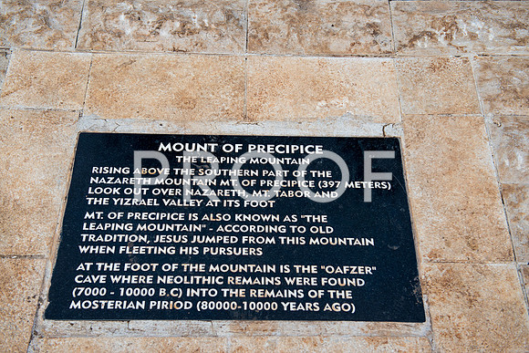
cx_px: 264
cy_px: 176
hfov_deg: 41.1
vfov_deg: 28.1
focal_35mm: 48
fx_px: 705
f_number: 3.5
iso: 100
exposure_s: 1/640
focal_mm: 48
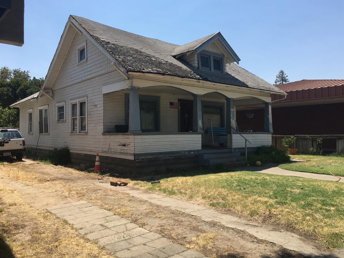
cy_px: 129
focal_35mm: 29
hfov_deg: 61.7
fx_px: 288
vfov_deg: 48.2
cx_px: 172
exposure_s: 1/1131
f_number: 2.2
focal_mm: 4.15
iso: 25
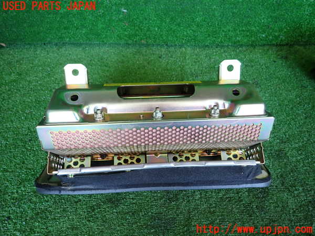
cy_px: 118
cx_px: 158
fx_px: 227
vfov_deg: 54.9
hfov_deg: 69.4
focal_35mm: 25
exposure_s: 1/80
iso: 200
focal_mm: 4.5
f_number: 2
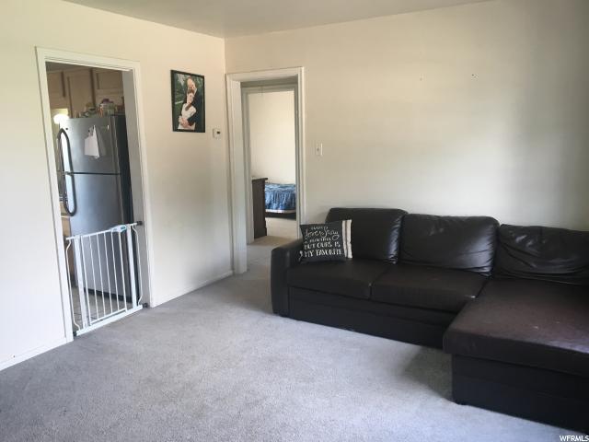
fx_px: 493
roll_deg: +2.0
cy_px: 221
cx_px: 294
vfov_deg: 48.2
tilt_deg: -10.4
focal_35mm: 29
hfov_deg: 61.7
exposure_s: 1/30
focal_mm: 4.15
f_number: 2.2
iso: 32
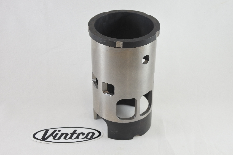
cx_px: 116
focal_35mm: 49
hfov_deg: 40.3
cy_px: 78
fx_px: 317
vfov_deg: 27.5
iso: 450
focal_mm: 18.4
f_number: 4.5
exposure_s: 1/125
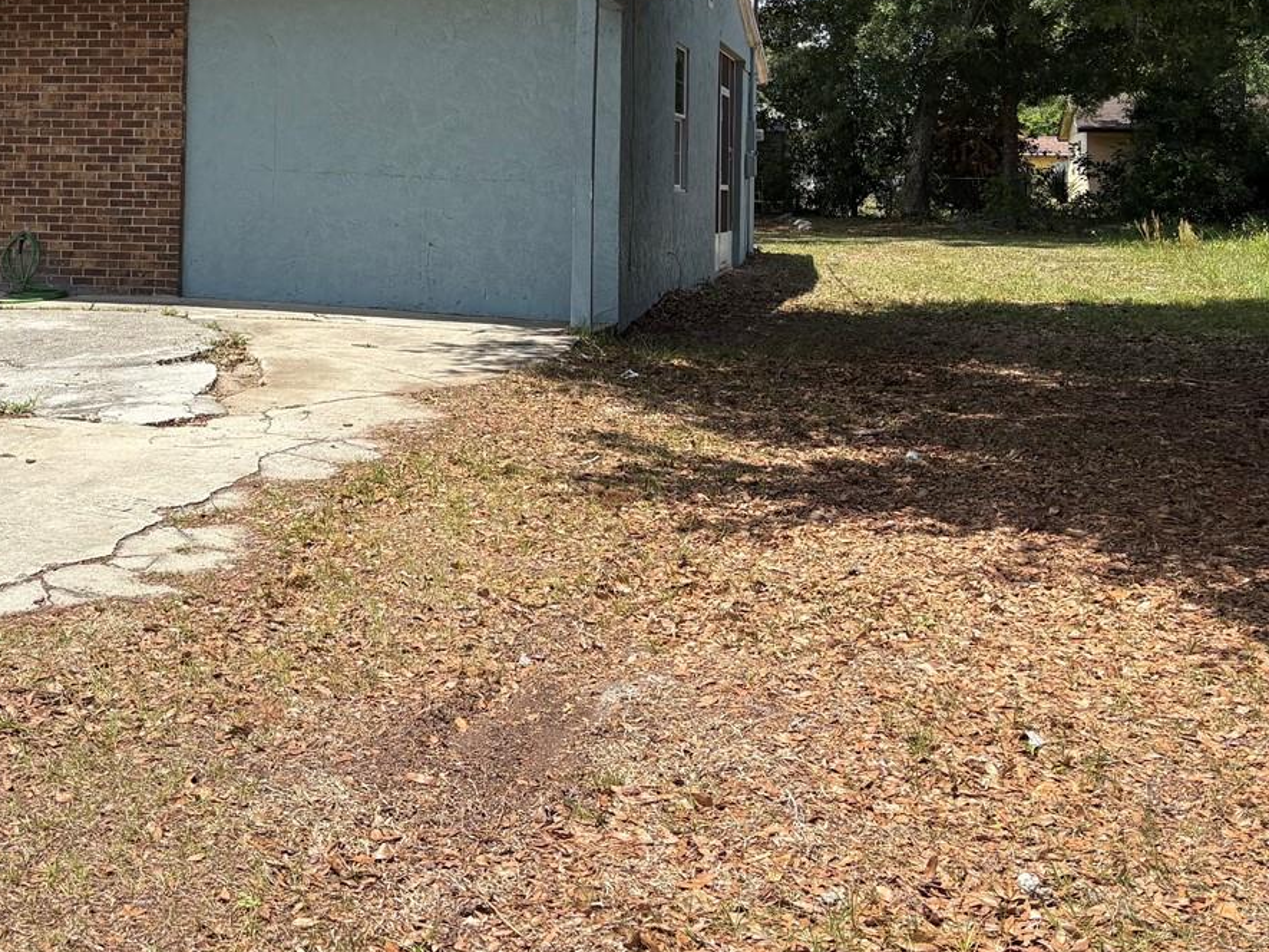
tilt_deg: +2.1
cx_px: 330
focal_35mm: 47
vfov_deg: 29.8
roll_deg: -0.7
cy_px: 128
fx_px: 1723
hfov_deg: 39.4
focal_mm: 5.96
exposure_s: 1/2639
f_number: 1.6
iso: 50
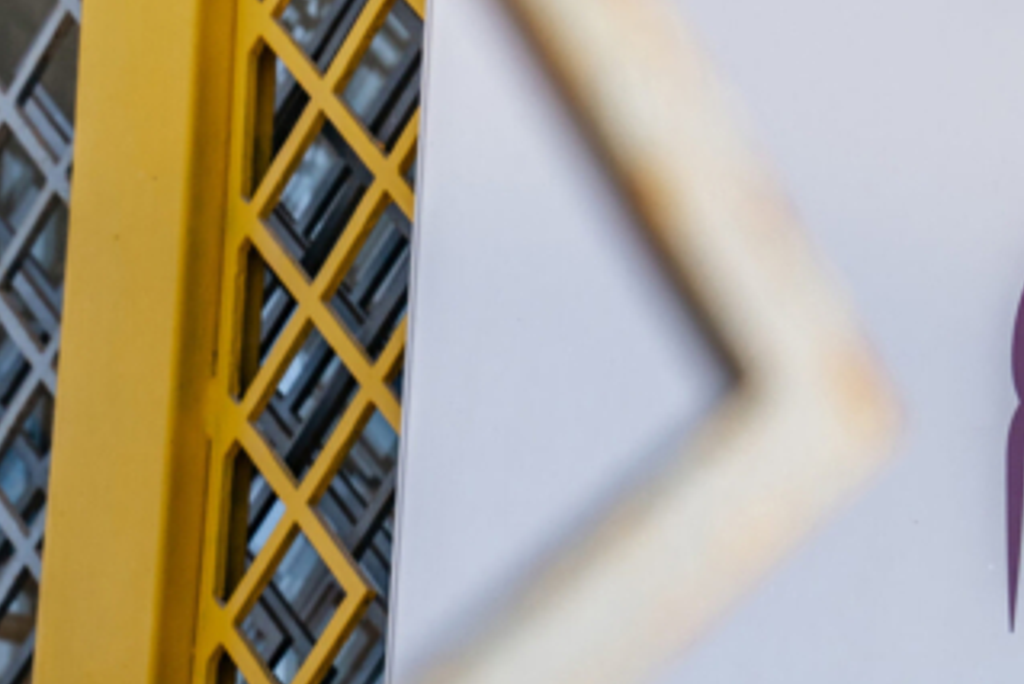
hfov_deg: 12.6
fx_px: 4496
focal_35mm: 158
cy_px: 713
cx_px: 1316
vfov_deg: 8.6
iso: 250
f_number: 10
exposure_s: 1/250
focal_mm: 56
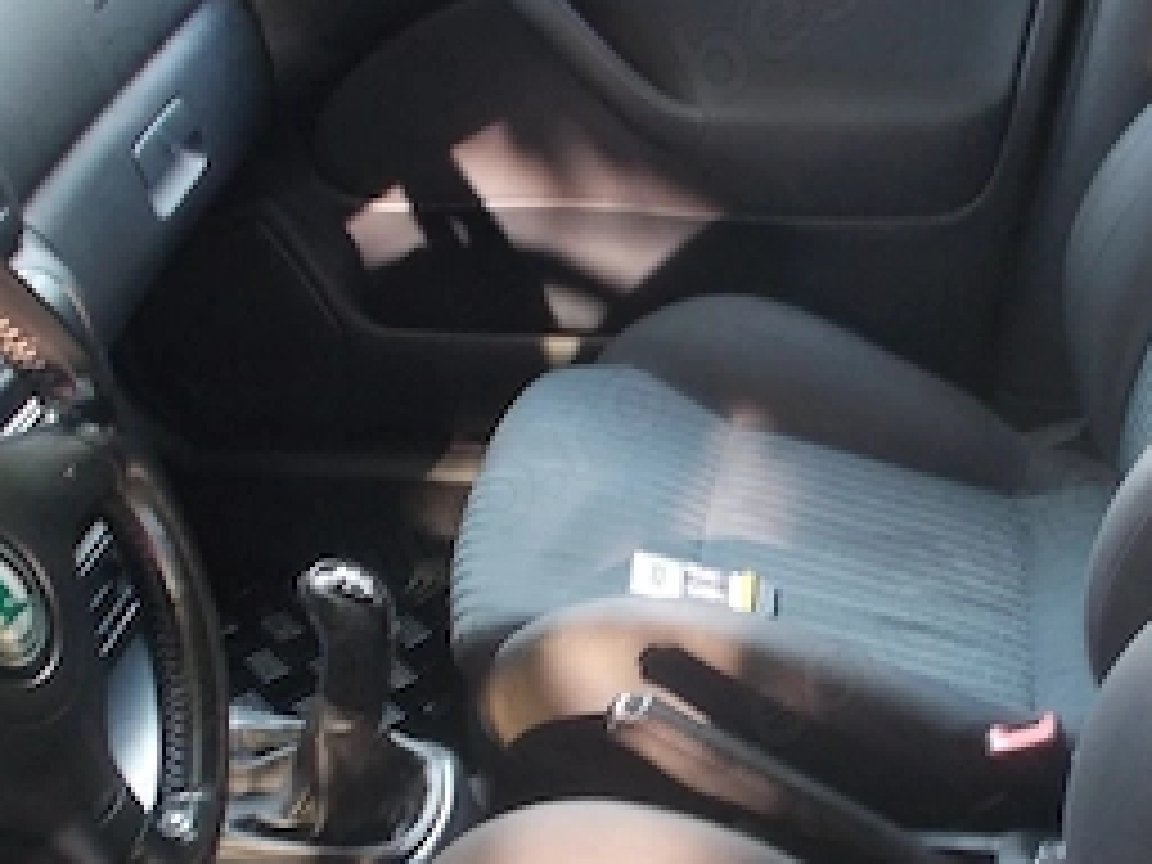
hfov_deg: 31.5
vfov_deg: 23.8
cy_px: 634
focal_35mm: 61
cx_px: 724
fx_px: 2030
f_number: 3.2
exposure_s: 1/25
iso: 200
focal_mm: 4.6
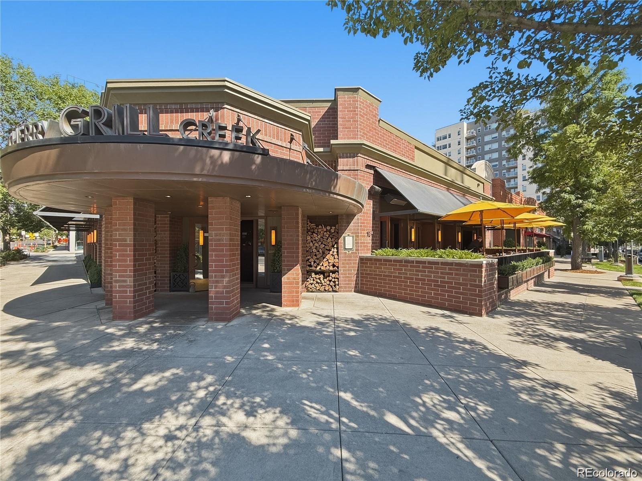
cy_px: 240
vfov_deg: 85.7
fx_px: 260
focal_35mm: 14
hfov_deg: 102.1
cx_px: 321
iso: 50
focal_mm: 2.2
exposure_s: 1/445
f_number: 2.2
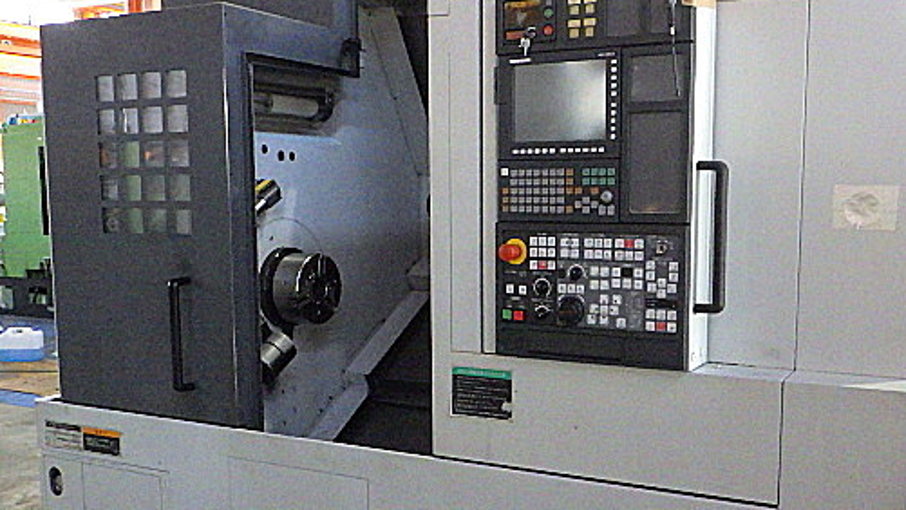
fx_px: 937
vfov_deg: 30.4
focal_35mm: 39
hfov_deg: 51.5
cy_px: 307
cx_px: 503
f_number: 3.5
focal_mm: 5
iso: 800
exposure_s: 1/45
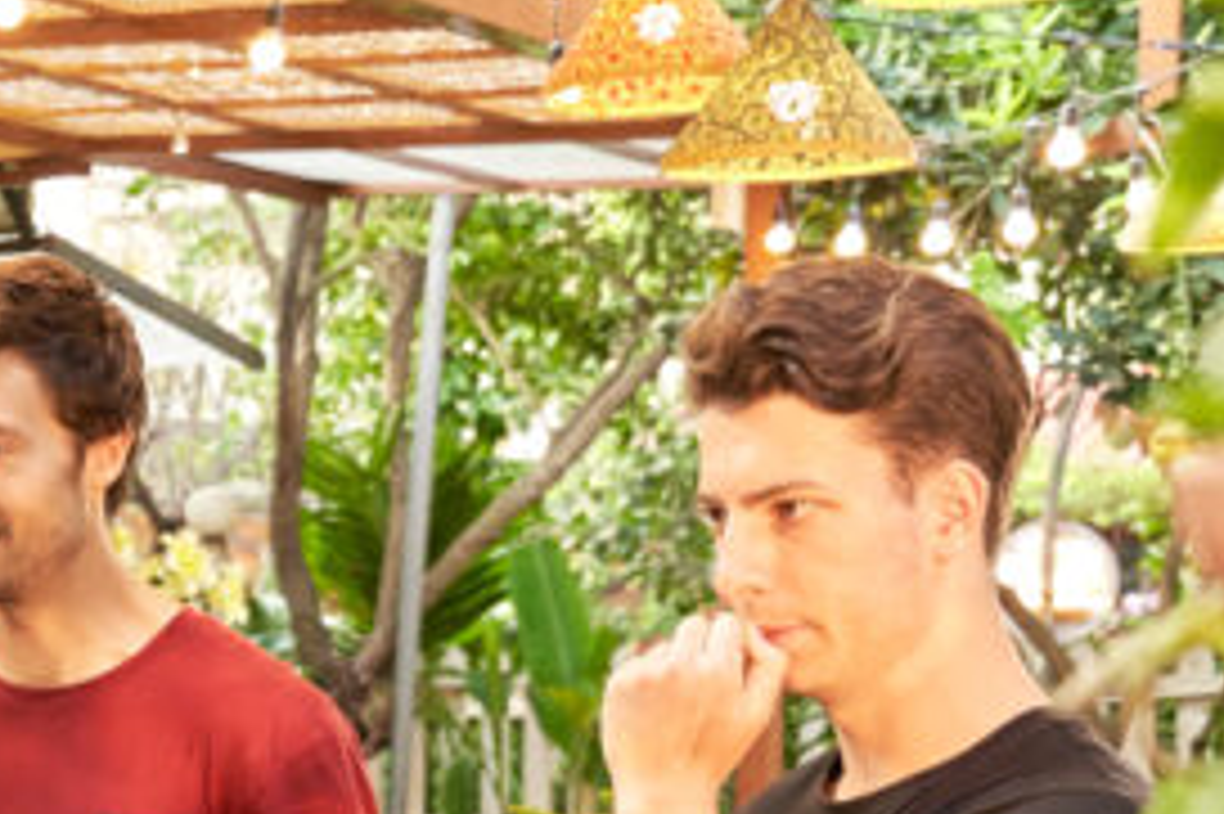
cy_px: 841
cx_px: -454
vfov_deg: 14.0
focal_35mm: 96
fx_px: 3271
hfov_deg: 19.3
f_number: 4
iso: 2000
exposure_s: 1/200
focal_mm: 34.1
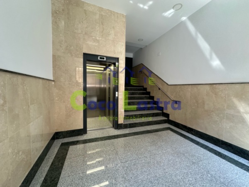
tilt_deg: -3.1
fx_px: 101
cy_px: 94
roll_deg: -0.9
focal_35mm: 14
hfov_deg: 102.1
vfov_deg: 85.7
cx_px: 124
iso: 200
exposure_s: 1/99
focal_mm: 2.22
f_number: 2.2
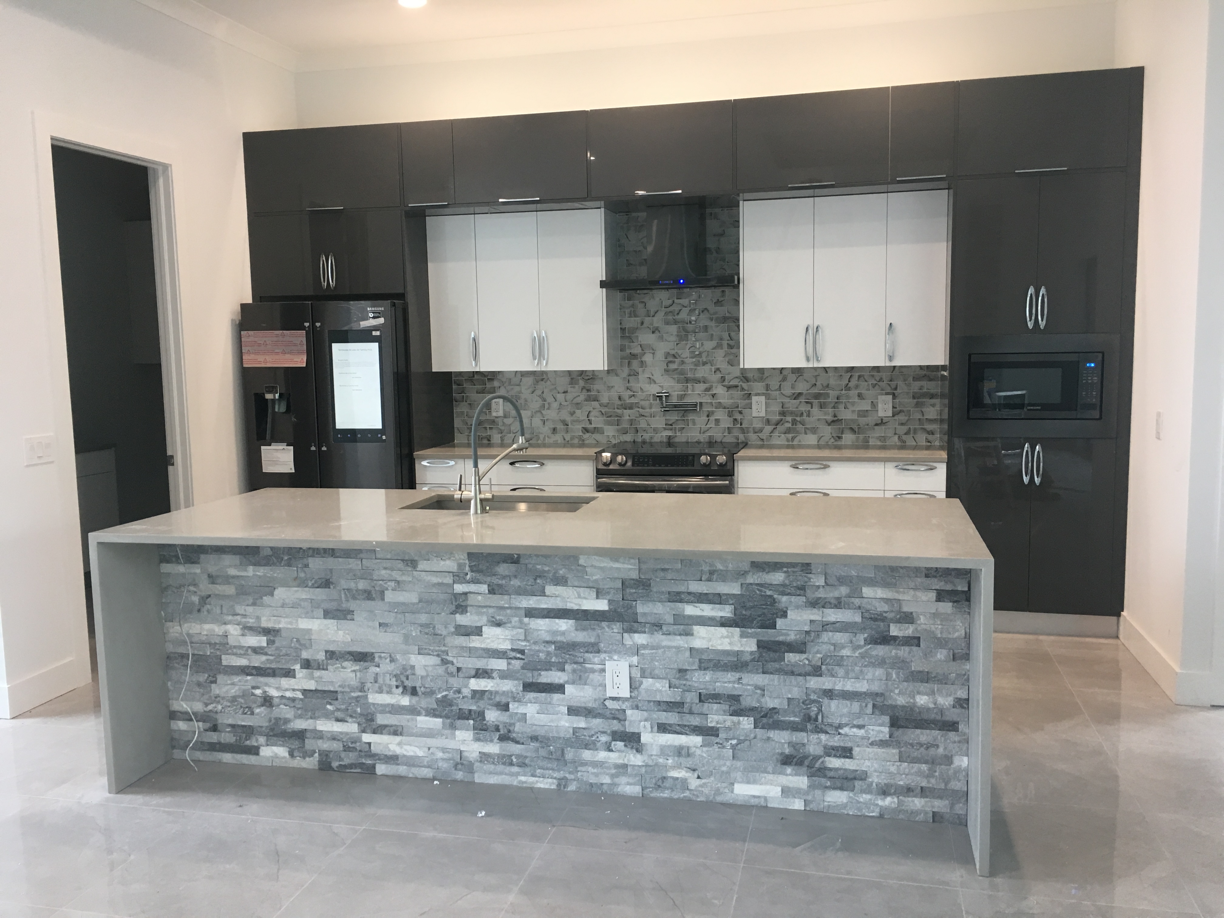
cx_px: 612
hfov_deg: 61.7
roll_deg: +1.2
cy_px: 459
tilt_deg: -6.6
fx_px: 1025
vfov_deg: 48.2
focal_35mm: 29
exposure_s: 1/30
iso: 40
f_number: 2.2
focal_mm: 4.15
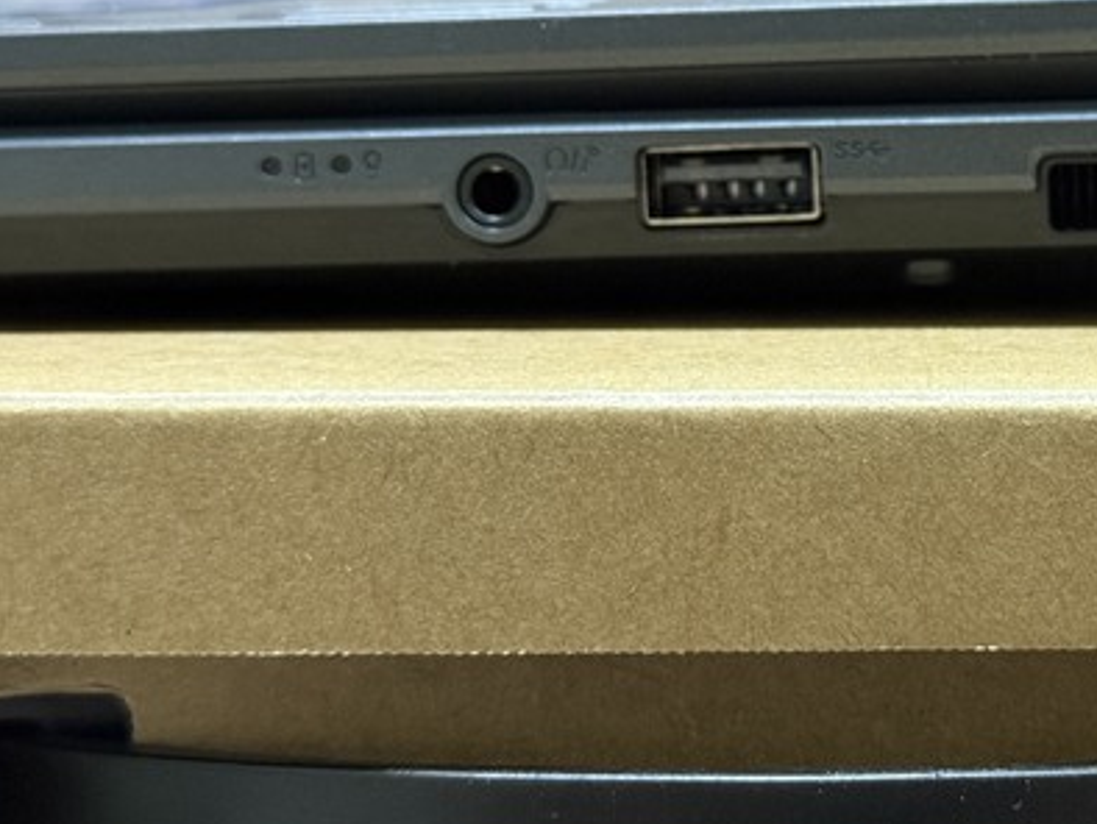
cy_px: 210
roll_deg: +0.4
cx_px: 1078
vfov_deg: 15.5
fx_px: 3012
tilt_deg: -13.3
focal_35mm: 95
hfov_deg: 20.1
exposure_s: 1/30
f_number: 1.78
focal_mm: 6.76
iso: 500
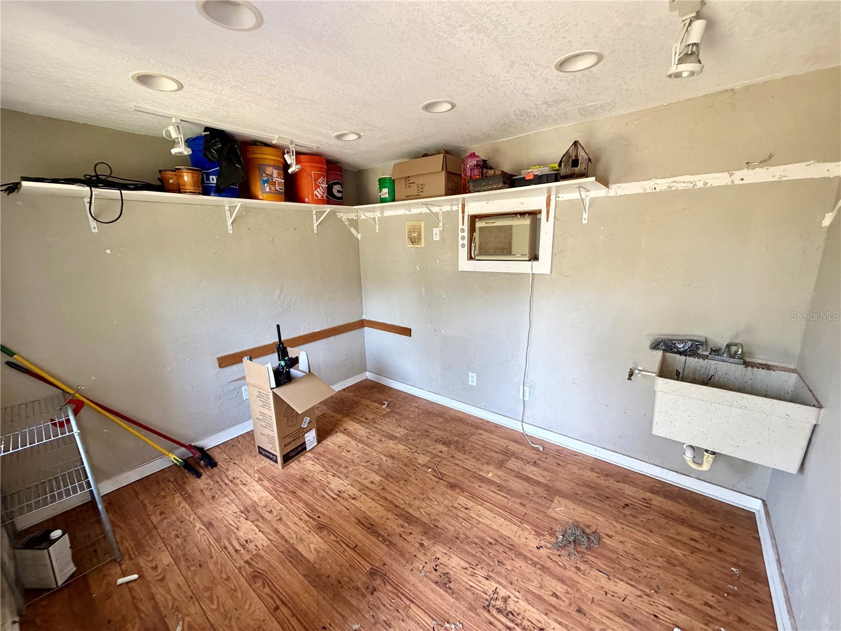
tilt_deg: -12.6
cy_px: 316
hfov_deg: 102.1
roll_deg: +1.5
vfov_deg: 85.7
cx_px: 420
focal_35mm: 14
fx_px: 340
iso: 320
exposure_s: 1/115
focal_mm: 2.22
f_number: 2.2
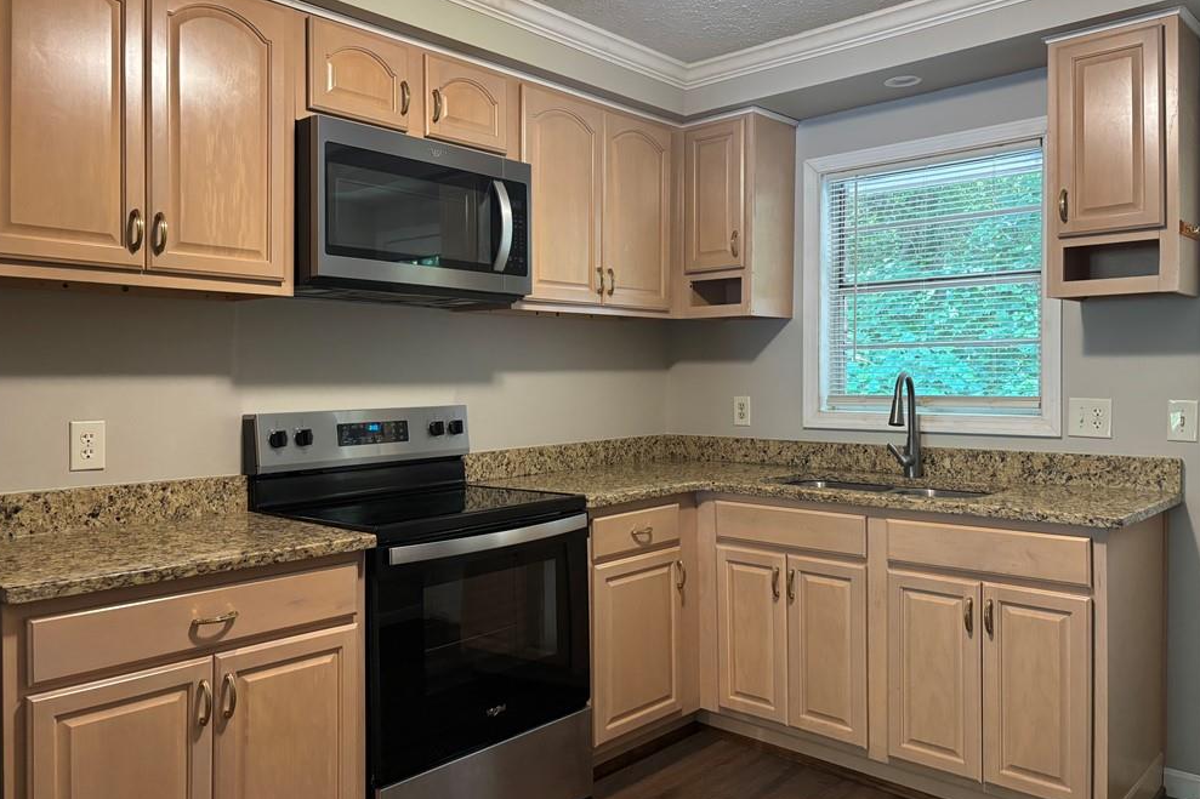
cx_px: 585
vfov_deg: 46.4
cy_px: 377
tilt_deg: +0.1
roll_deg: +0.2
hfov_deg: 65.5
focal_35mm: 28
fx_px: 933
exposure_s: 1/60
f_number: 1.6
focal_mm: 5.96
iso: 320
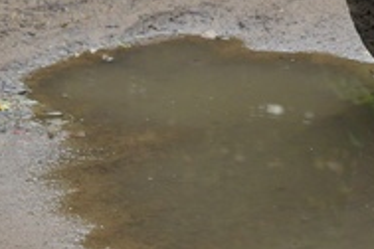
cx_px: 970
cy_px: -569
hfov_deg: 5.2
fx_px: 3958
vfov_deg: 3.5
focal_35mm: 381
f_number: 5.6
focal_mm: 50
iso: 250
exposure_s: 1/200
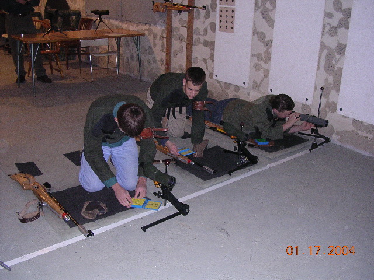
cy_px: 140
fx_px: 411
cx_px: 187
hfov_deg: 49.0
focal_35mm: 38
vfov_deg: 37.7
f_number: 2.8
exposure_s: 1/60.1
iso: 348
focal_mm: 5.8
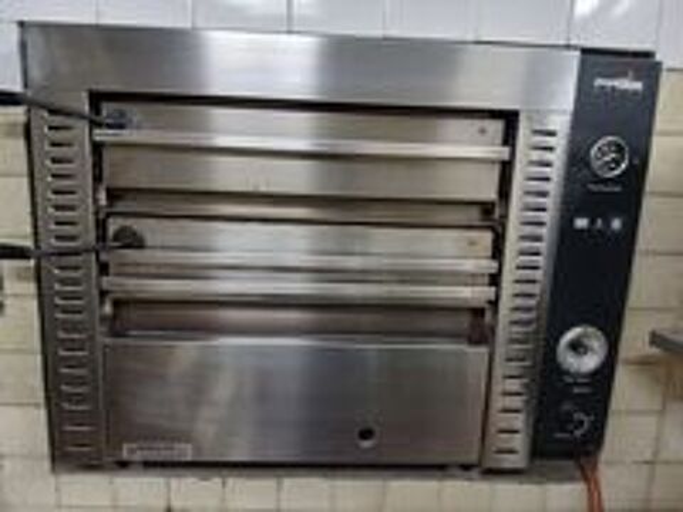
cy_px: 256
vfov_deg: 53.1
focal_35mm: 26
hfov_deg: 67.3
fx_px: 513
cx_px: 342
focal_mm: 3.98
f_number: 1.8
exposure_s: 1/33.3
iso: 250
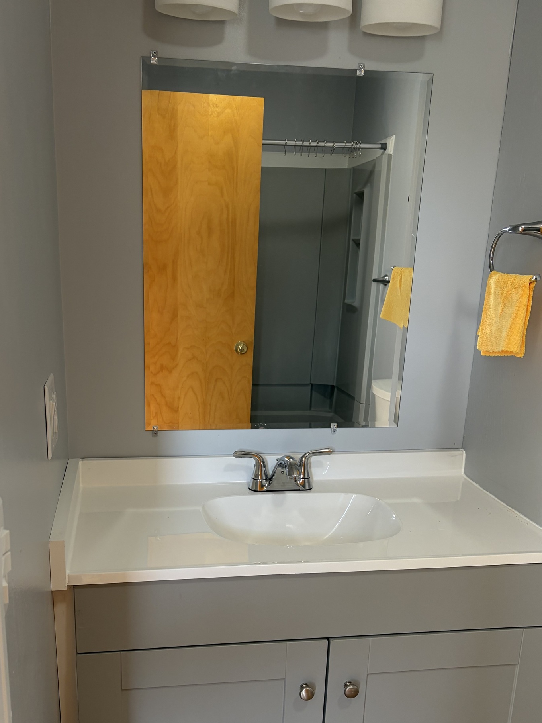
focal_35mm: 33
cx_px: 220
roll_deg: -1.8
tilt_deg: -15.5
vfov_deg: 54.7
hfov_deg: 42.8
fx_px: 689
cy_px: 456
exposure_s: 1/60
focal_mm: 5.96
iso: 80
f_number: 1.6
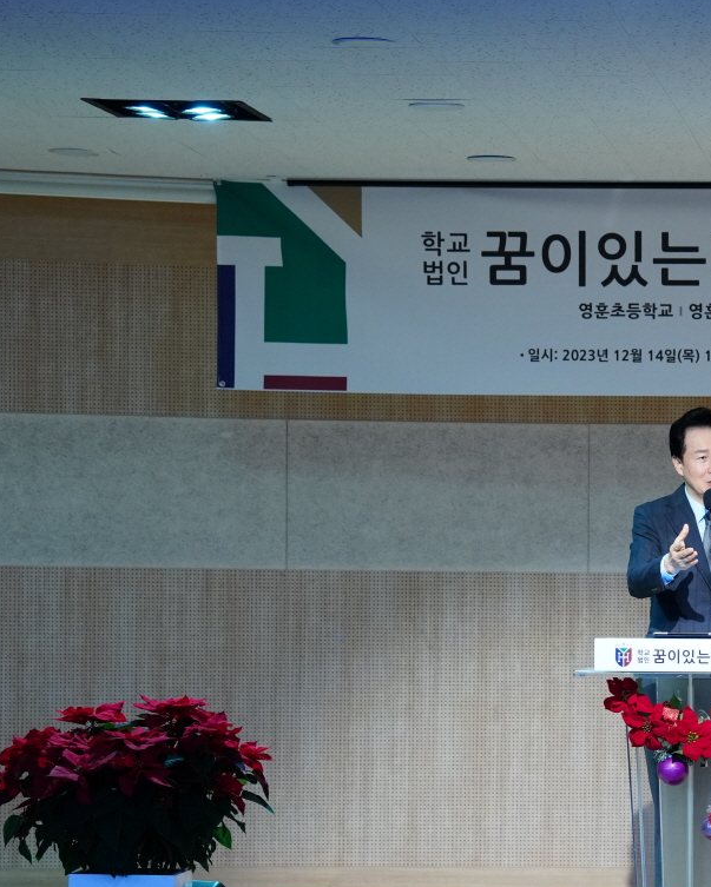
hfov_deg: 9.7
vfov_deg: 12.2
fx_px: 4127
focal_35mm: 157
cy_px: 663
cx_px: 771
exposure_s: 1/160
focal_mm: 70
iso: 1600
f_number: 3.5
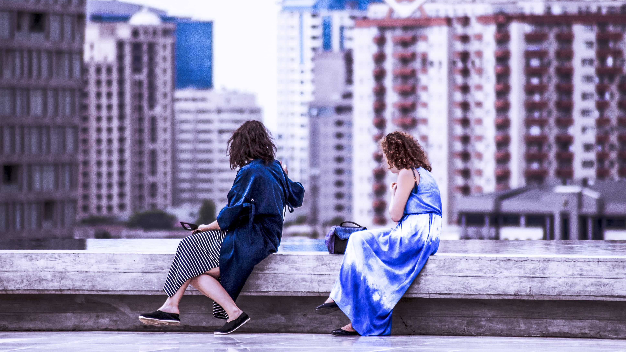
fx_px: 6540
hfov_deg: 5.5
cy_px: 165
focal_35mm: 394
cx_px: 313
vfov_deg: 3.1
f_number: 5
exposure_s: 1/3200
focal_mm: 250
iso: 640
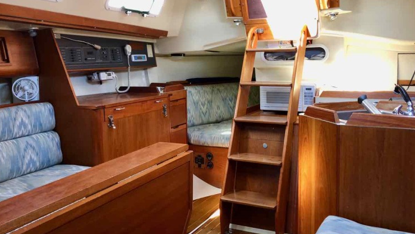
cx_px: 218
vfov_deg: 35.5
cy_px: 96
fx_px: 363
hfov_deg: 59.5
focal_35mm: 33
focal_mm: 3.99
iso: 40
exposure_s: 1/20
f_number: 1.8
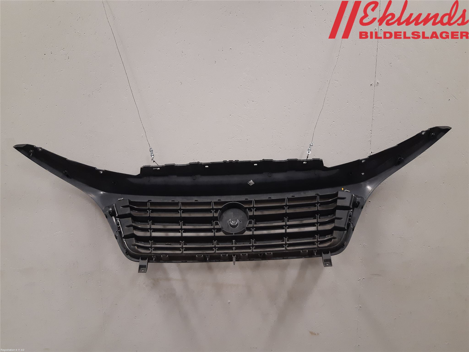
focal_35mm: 26
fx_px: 352
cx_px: 234
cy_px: 176
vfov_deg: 53.1
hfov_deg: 67.3
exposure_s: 1/50
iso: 160
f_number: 1.7
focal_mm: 3.93
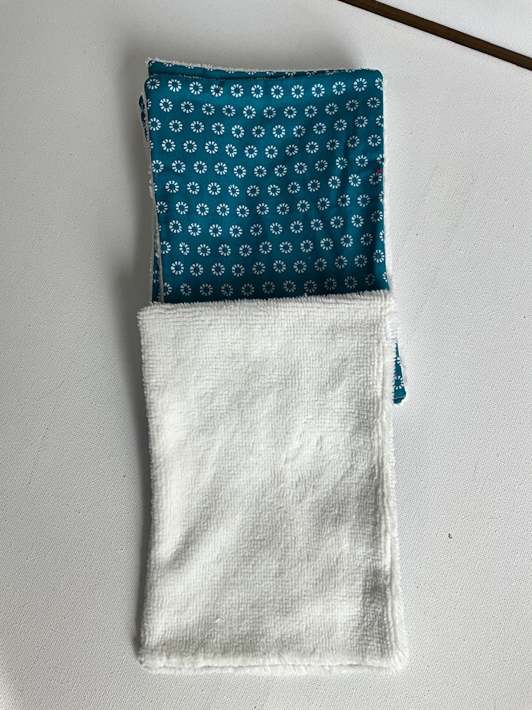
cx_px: 266
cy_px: 355
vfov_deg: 61.7
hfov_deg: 48.2
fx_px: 594
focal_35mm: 29
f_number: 1.8
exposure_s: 1/182
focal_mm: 3
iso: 16
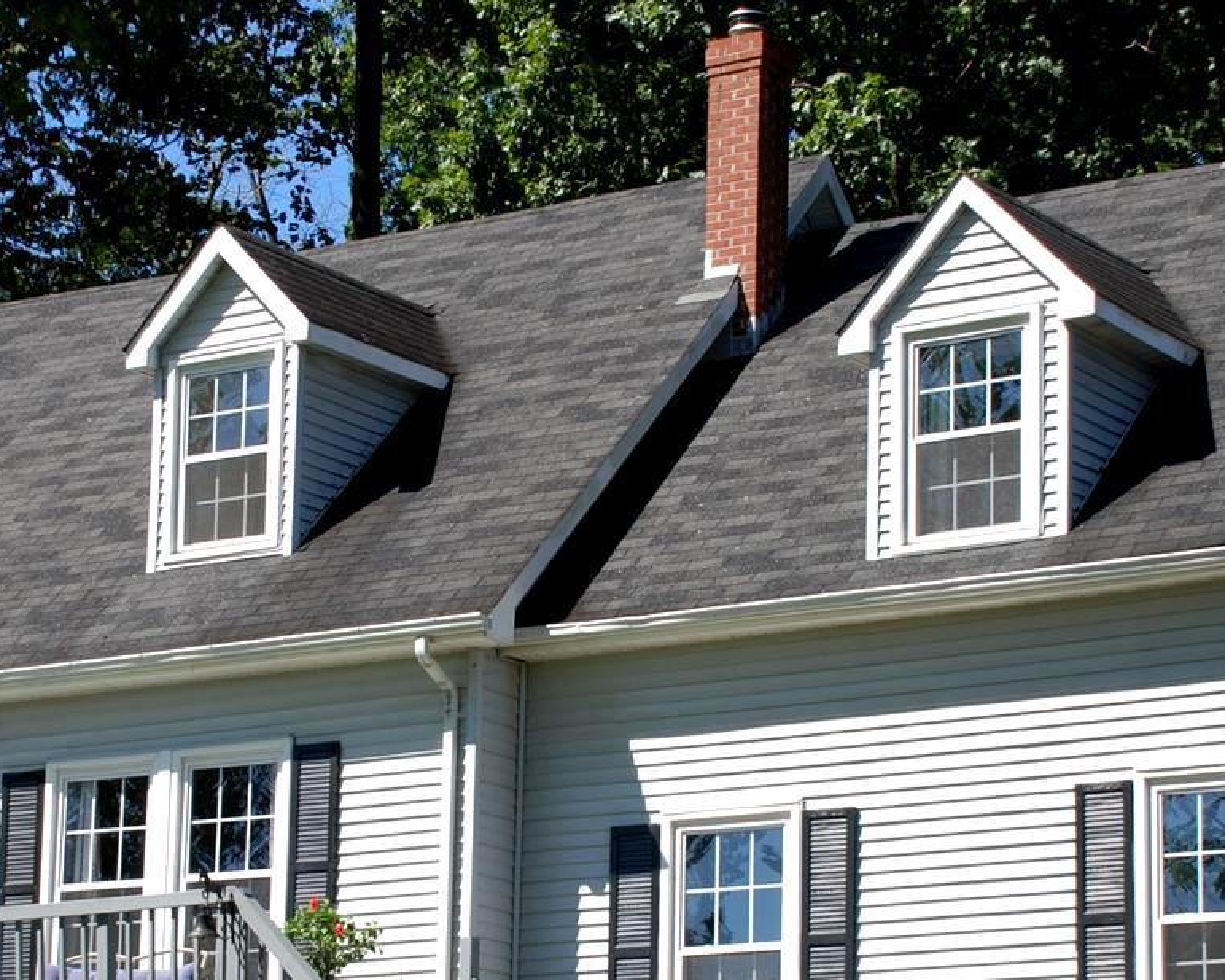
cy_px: 733
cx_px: 525
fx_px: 4215
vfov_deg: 13.2
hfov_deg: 16.5
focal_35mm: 116
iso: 100
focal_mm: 31
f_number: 7.1
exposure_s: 1/200
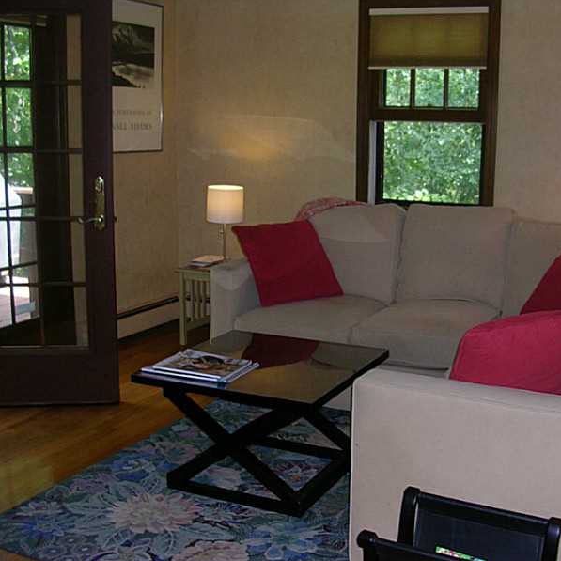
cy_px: 280
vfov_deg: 37.6
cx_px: 360
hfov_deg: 37.3
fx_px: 825
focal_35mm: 45
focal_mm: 5.8
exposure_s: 1/60.1
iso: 78
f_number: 2.8
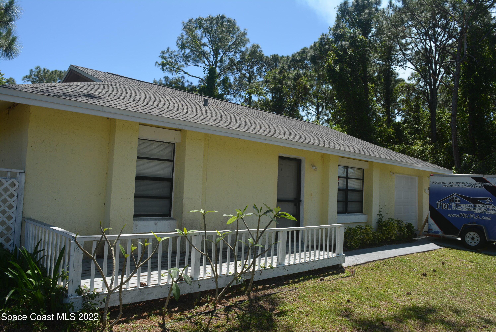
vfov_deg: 48.0
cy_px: 166
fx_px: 372
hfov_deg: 67.3
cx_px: 248
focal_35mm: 27
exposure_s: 1/250
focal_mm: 18
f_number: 8
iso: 140
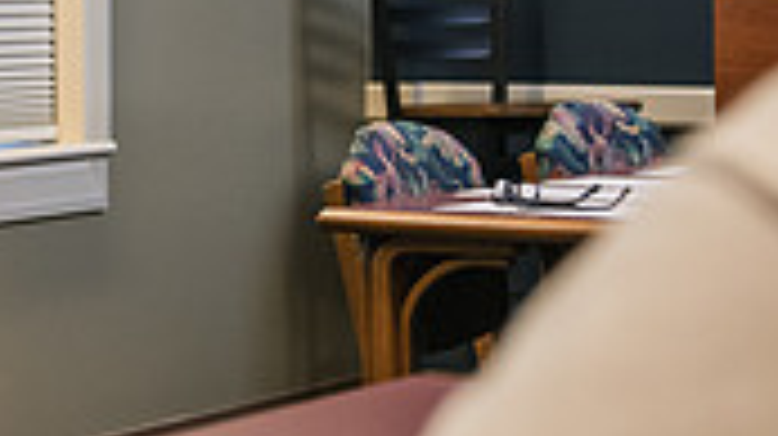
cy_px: -20
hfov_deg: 12.2
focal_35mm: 169
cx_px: -337
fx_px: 3484
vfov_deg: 7.1
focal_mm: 48
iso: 1250
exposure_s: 1/200
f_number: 3.2
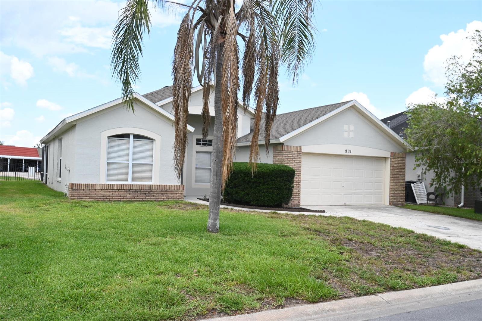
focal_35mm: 32
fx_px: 422
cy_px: 160
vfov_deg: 41.7
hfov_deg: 59.5
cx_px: 241
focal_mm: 31.5
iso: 2500
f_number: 10
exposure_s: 1/1250
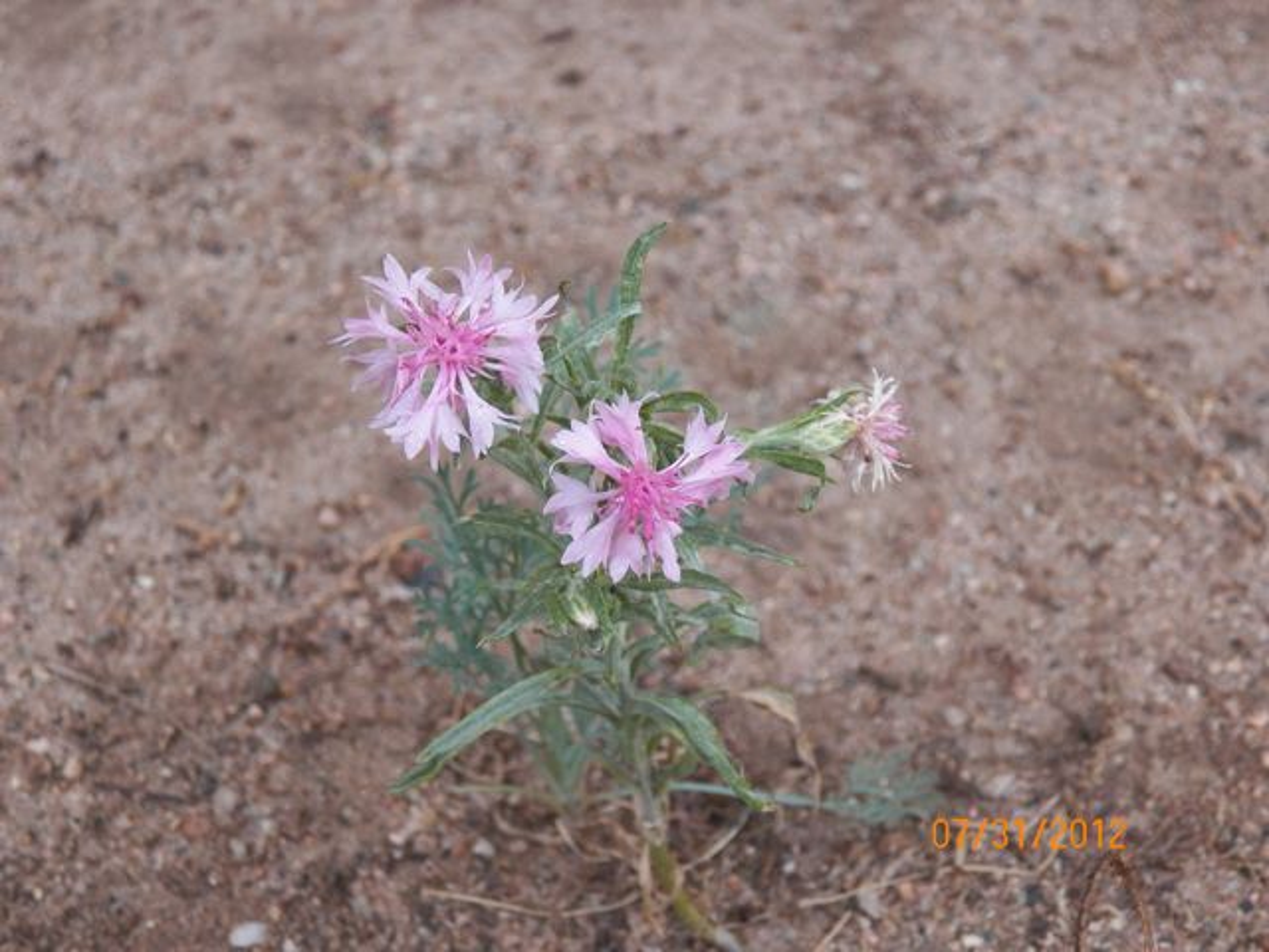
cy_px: 476
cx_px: 634
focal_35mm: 62
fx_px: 2273
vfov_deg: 23.7
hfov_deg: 31.2
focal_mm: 11.2
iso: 125
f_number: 3.6
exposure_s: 1/80
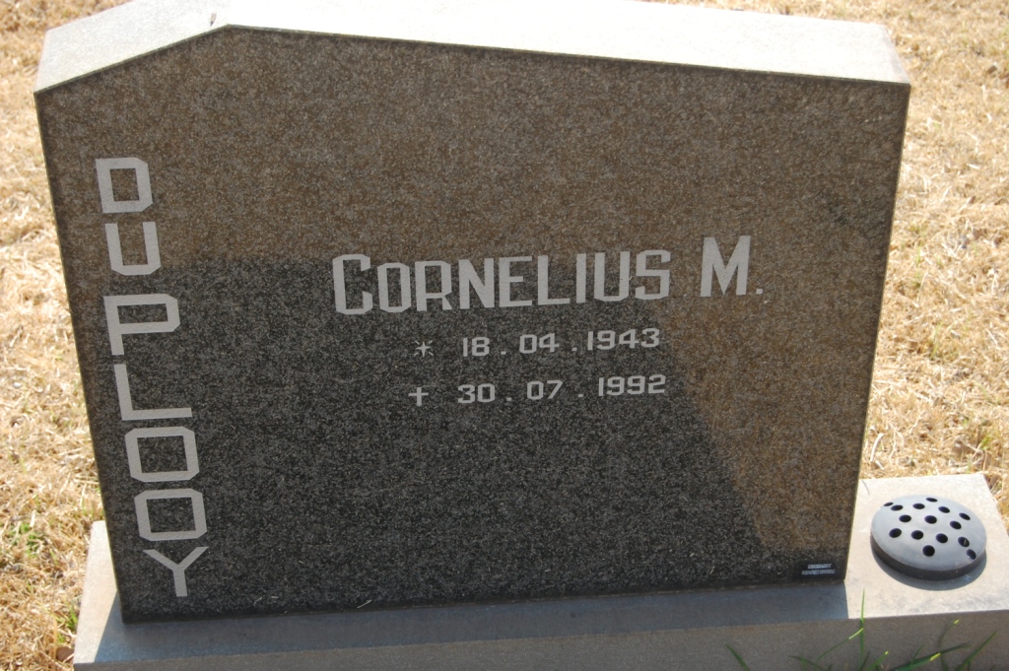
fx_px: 1932
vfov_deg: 19.7
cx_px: 504
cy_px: 336
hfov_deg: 29.3
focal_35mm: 69
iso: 400
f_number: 7.1
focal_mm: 46
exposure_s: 1/320
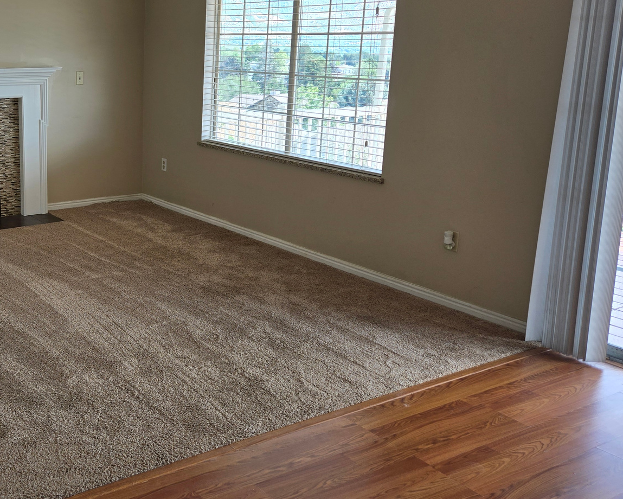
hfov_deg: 42.9
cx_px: 92
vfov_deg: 37.1
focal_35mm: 40
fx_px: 738
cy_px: 185
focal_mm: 5.4
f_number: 1.8
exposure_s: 1/180
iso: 40
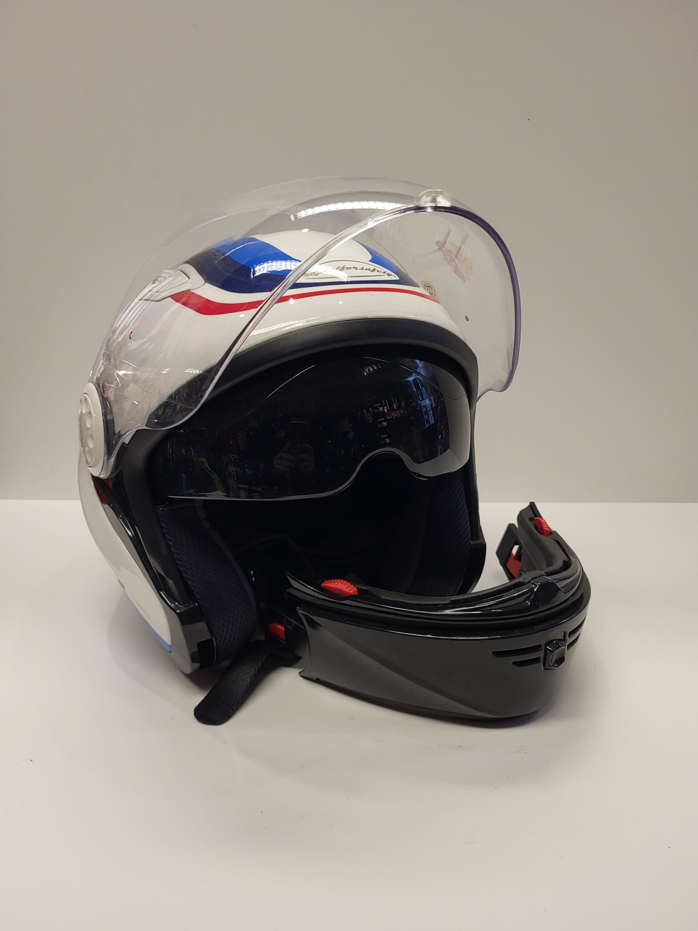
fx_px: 699
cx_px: 349
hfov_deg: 53.1
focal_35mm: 26
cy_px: 466
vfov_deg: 67.3
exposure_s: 1/100
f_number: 1.8
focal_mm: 5.4
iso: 160
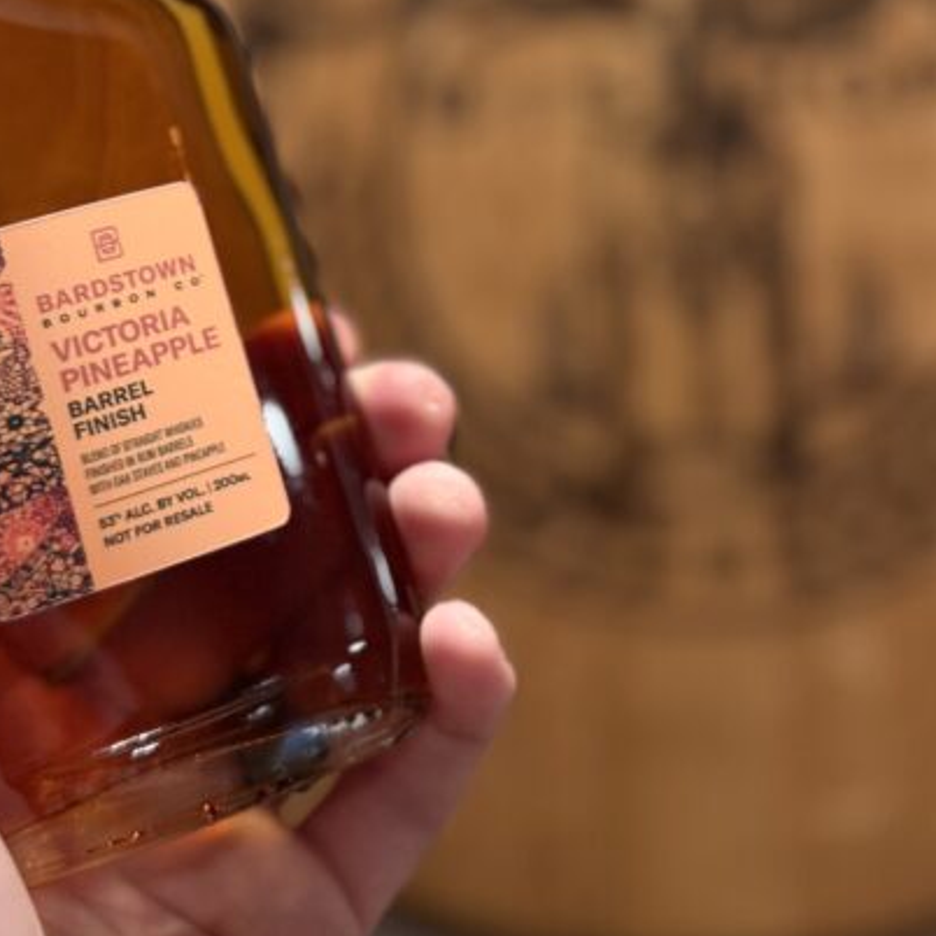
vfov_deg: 30.3
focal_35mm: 54
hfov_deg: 31.6
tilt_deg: +10.9
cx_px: 419
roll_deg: -0.7
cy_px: 105
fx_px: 1652
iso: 200
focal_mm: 6.76
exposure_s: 1/60
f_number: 1.78
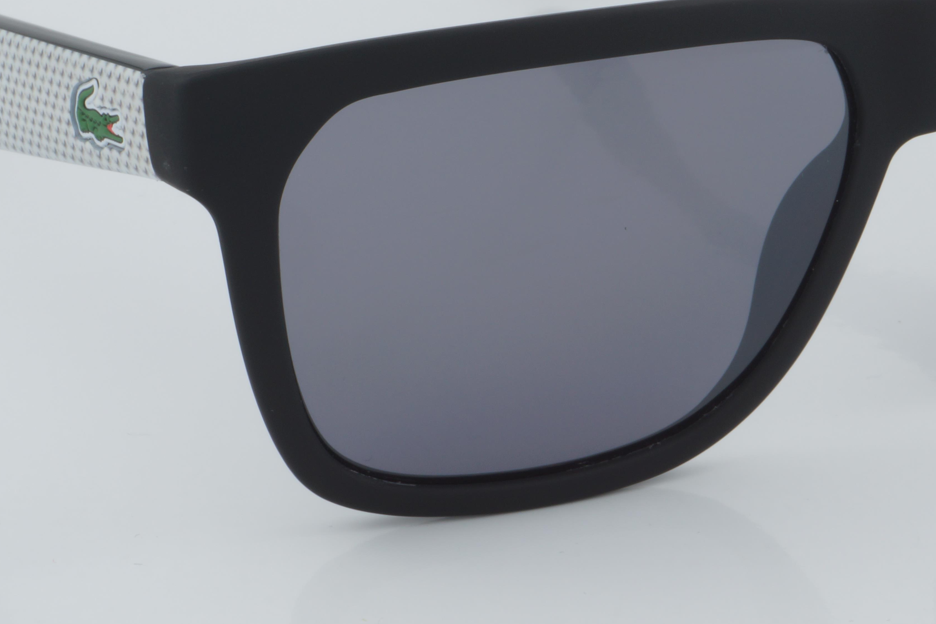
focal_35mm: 147
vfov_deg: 9.3
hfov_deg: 14.0
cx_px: 608
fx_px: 3819
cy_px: 205
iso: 100
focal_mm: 55
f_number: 32
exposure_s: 1/4
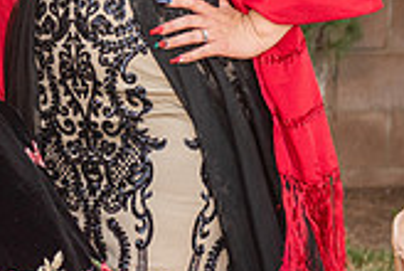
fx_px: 2181
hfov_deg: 10.3
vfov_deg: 7.0
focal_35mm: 194
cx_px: -138
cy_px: -68
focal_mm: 55
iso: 400
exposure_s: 1/200
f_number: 3.5
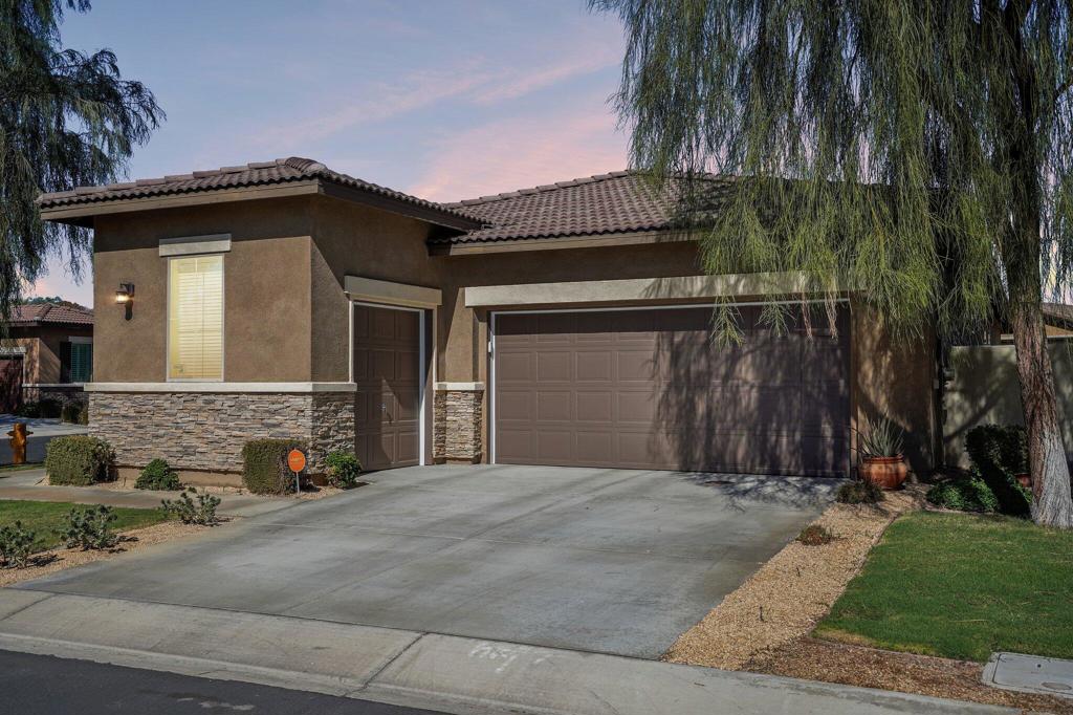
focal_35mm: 34
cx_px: 536
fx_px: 1013
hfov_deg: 55.8
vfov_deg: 38.9
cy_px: 358
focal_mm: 34
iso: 100
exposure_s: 1/400
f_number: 8
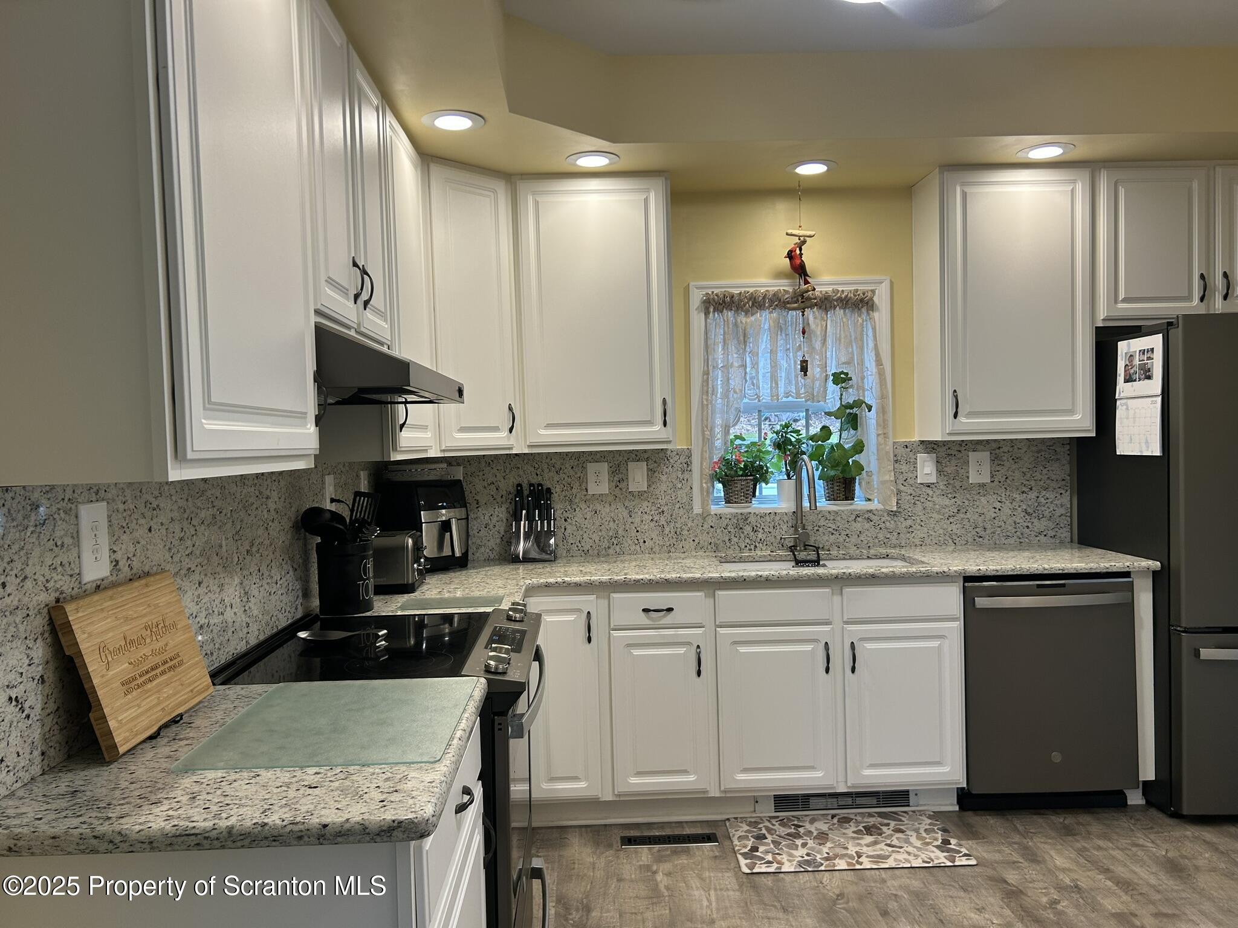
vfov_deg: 53.1
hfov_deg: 67.3
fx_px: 930
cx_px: 619
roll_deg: +2.1
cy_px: 464
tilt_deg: -2.6
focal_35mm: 26
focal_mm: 5.7
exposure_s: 1/120
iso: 64
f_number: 1.5
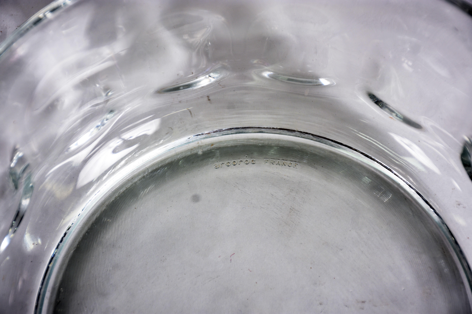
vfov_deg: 12.2
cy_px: 157
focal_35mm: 112
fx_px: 1475
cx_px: 236
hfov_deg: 18.2
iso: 160
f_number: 6.3
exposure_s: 1/50
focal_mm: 75
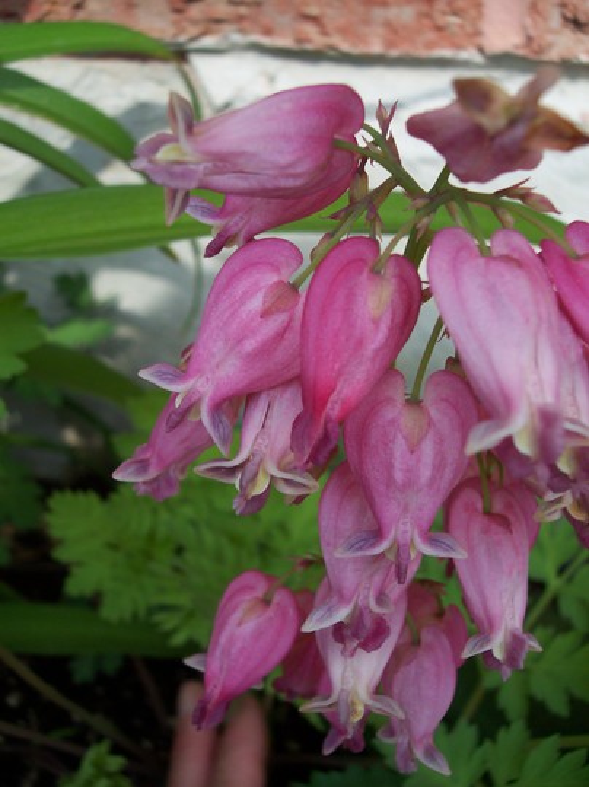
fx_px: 863
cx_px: 294
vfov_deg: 49.0
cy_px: 394
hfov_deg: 37.7
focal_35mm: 38
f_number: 4.8
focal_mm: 8
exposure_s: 1/350
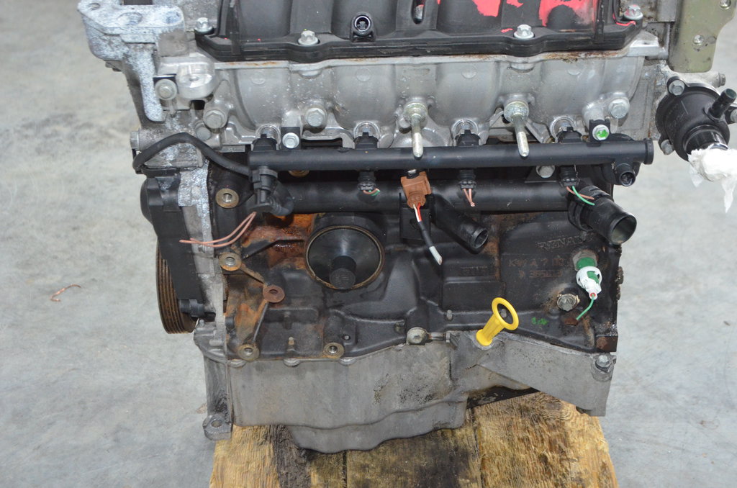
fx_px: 1103
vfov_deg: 24.9
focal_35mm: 54
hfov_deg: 36.9
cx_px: 368
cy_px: 244
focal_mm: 36
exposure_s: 1/60
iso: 2800
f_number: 5
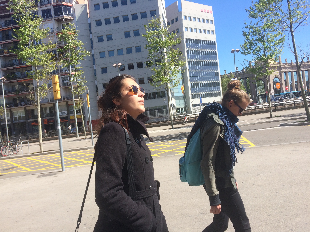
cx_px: 155
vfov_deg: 48.2
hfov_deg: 61.7
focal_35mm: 29
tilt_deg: -0.1
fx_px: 260
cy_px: 116
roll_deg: +5.5
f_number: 2.2
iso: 32
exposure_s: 1/1282
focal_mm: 4.15
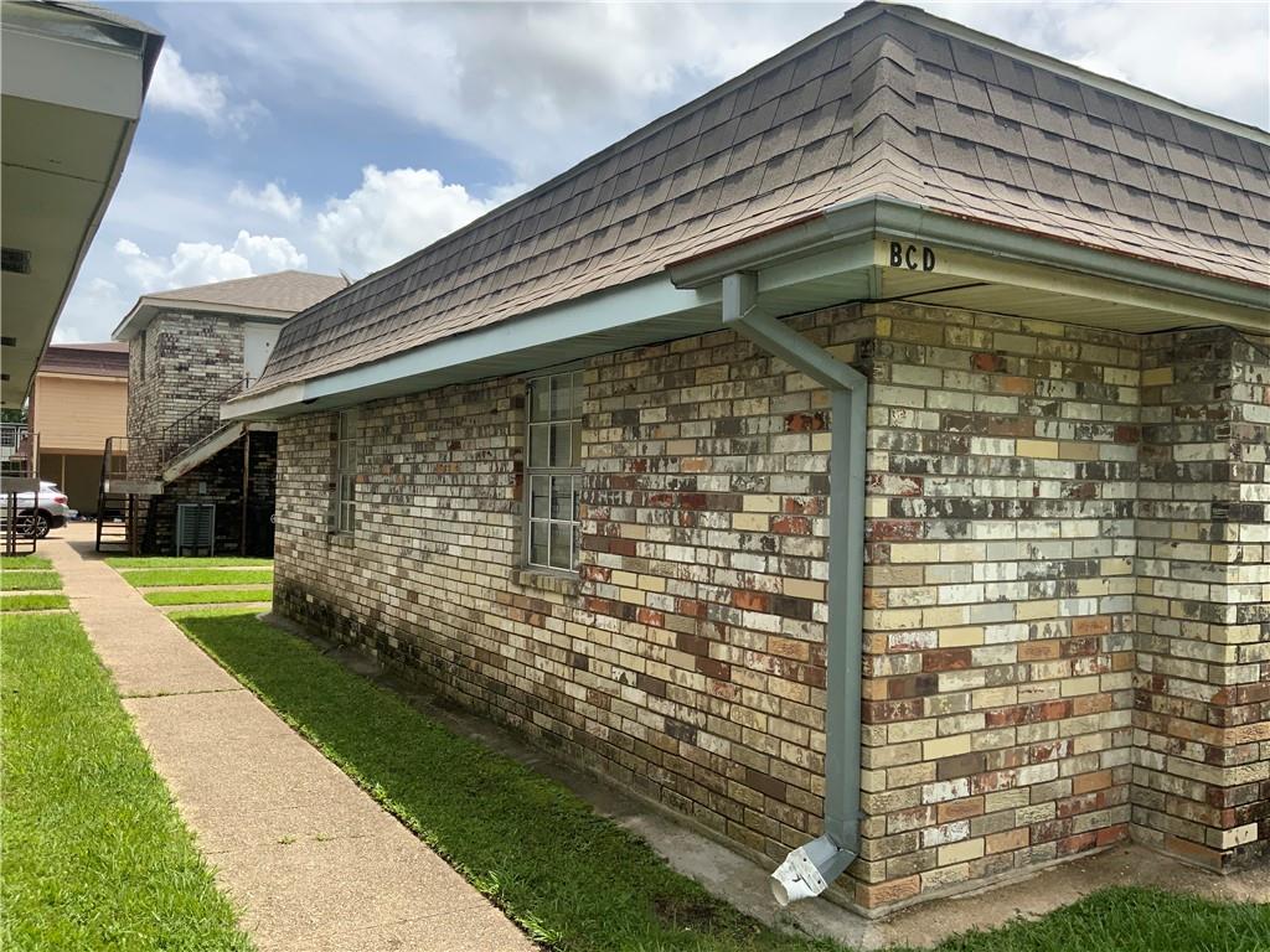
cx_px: 635
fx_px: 1064
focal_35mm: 29
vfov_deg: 48.2
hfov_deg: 61.7
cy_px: 476
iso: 16
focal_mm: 3
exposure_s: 1/1490
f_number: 1.8
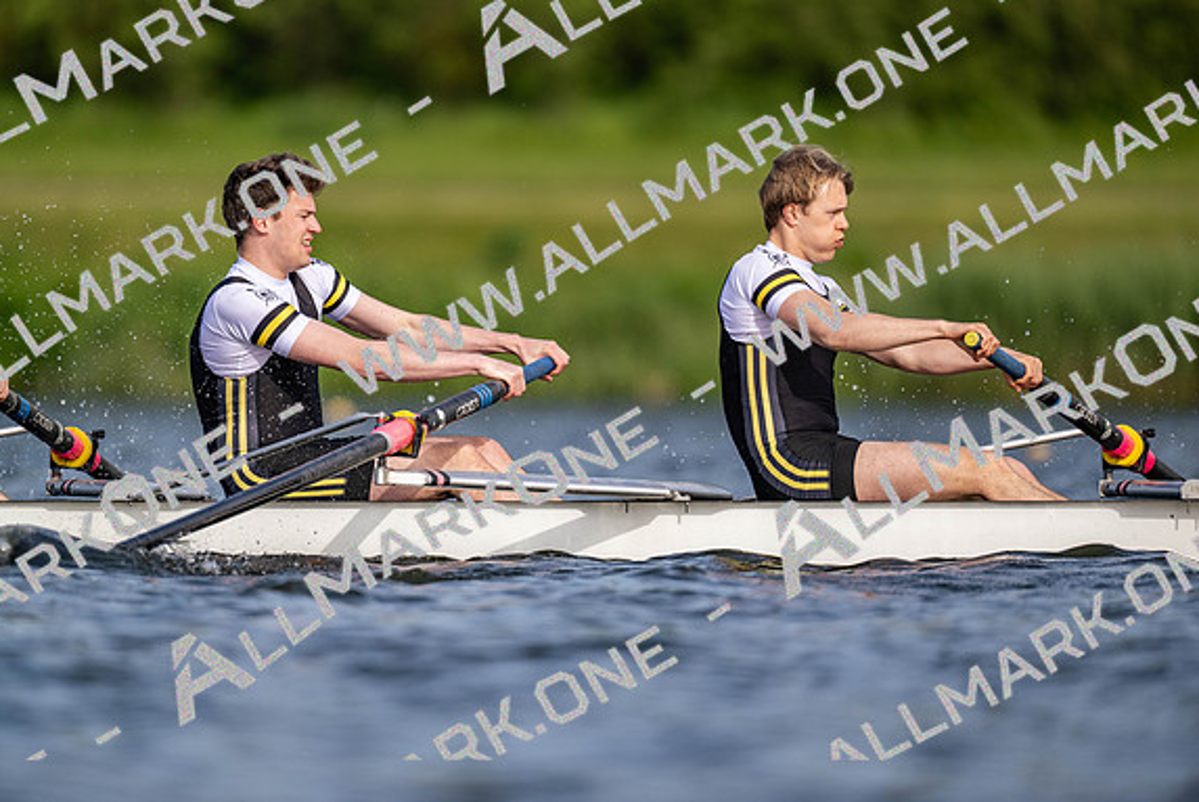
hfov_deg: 3.4
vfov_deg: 2.3
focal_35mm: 607
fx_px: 20231
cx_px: 596
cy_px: 401
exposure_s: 1/2500
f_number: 4
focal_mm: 600
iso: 280
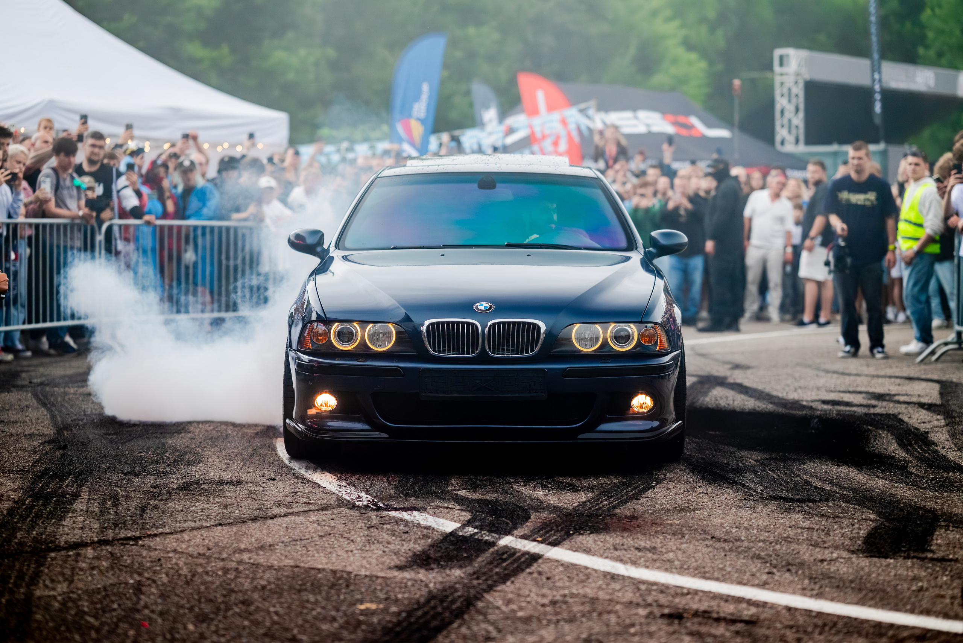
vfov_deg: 15.9
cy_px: 322
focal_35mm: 86
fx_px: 2304
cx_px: 482
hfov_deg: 23.6
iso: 800
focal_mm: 85
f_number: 2.2
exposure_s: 1/640
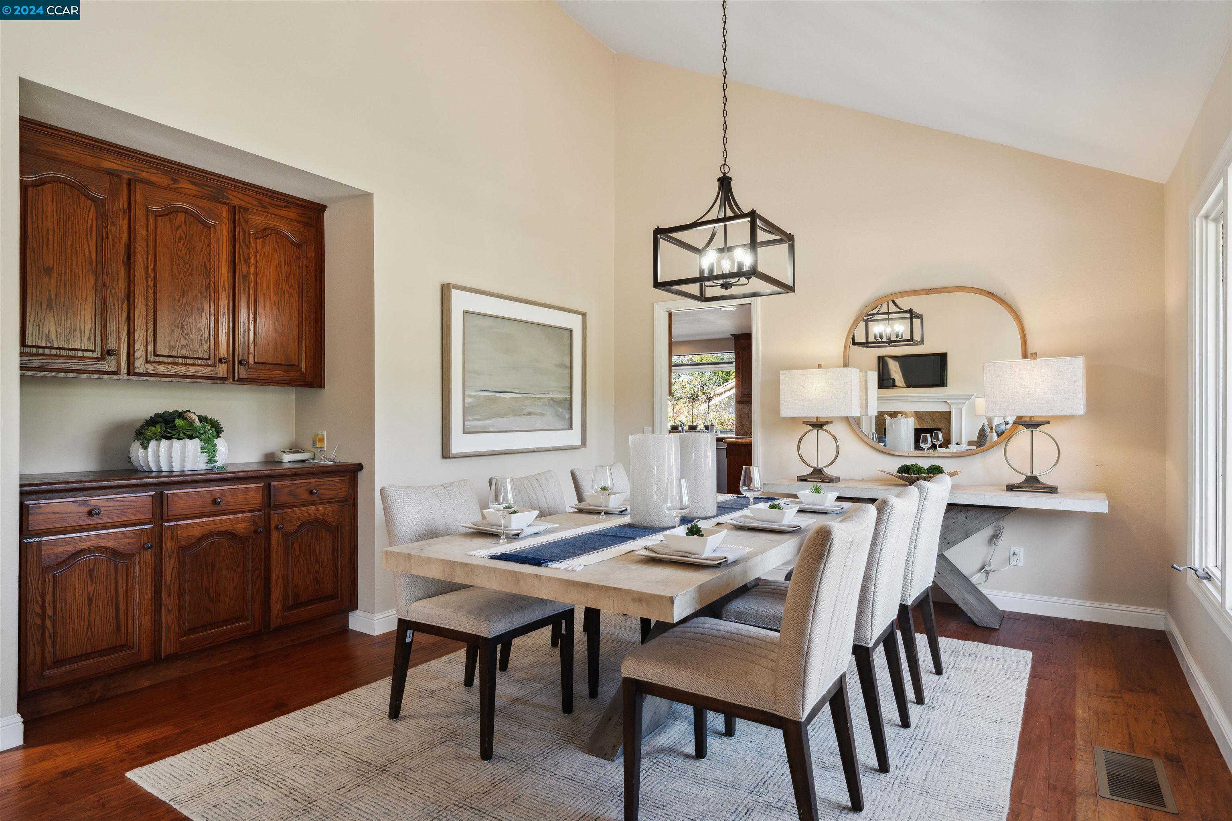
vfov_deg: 61.9
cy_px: 410
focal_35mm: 20
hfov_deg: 84.0
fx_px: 684
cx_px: 616
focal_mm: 20
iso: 160
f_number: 9
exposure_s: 1/13
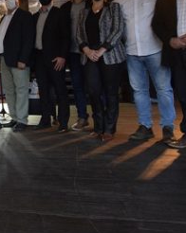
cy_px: 40
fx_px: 304
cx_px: -40
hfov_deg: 29.2
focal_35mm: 44
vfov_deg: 40.0
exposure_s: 1/50
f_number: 4.5
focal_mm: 10
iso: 1250
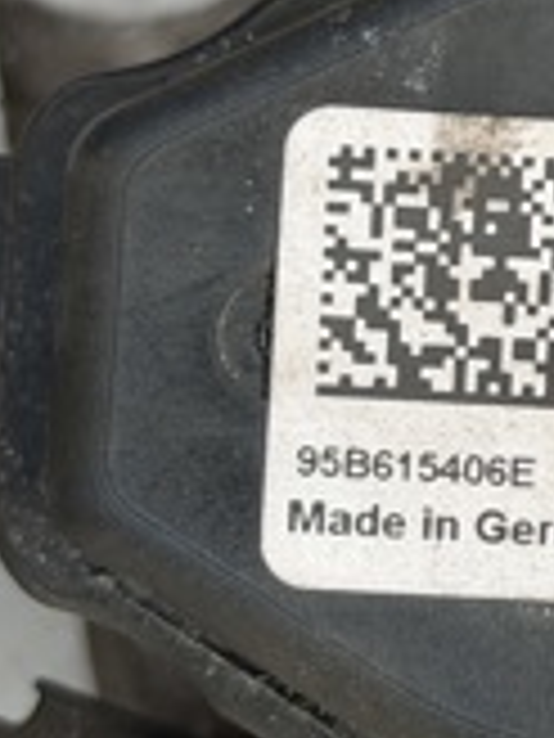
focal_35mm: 187
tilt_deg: -78.5
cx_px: 815
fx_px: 3990
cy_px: 385
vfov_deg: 10.6
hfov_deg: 7.8
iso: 100
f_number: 1.78
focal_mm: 6.76
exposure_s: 1/93
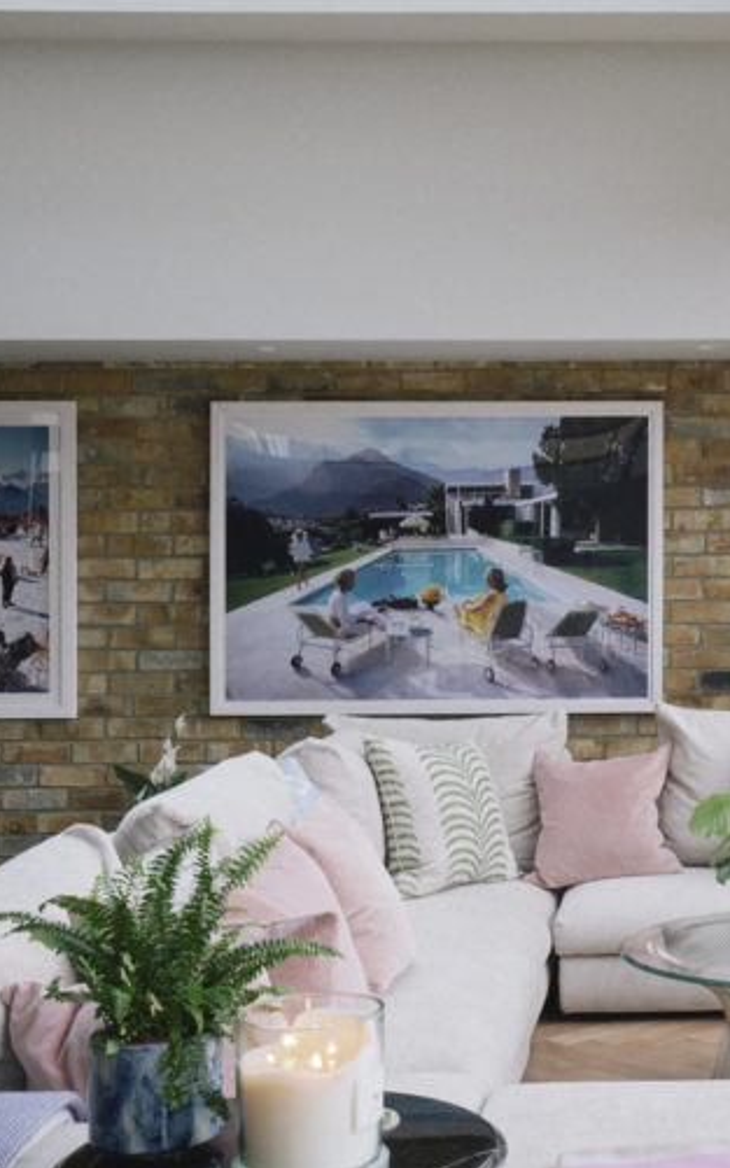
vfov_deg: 40.3
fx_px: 1592
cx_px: 658
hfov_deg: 25.0
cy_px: 576
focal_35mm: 50
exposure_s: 1/2.5
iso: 200
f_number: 11
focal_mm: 21.3
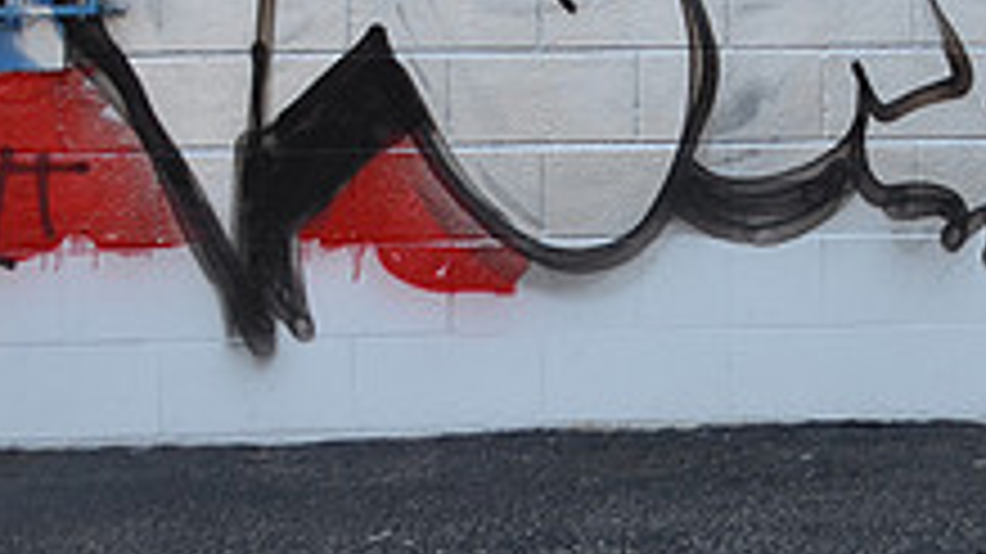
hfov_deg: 19.0
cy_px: -149
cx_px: 1081
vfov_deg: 11.0
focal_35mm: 108
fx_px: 2823
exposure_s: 1/125
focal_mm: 26
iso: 160
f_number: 5.6
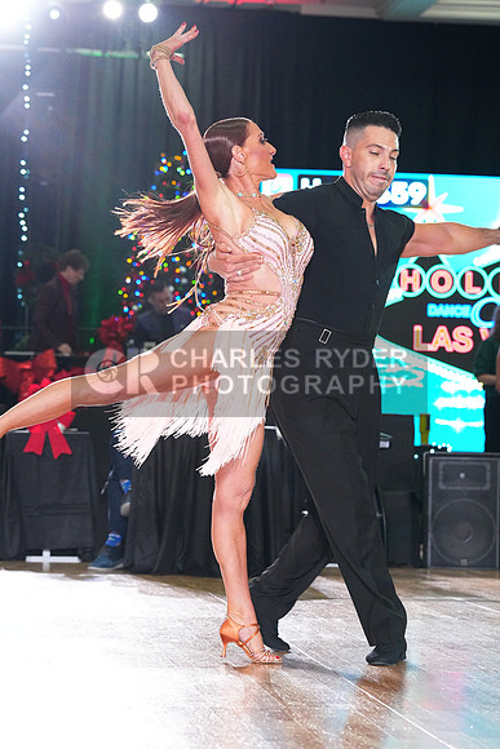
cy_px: 374
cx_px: 250
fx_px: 2477
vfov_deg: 17.2
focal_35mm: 119
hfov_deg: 11.5
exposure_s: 1/320
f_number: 5.6
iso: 6400
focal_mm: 119
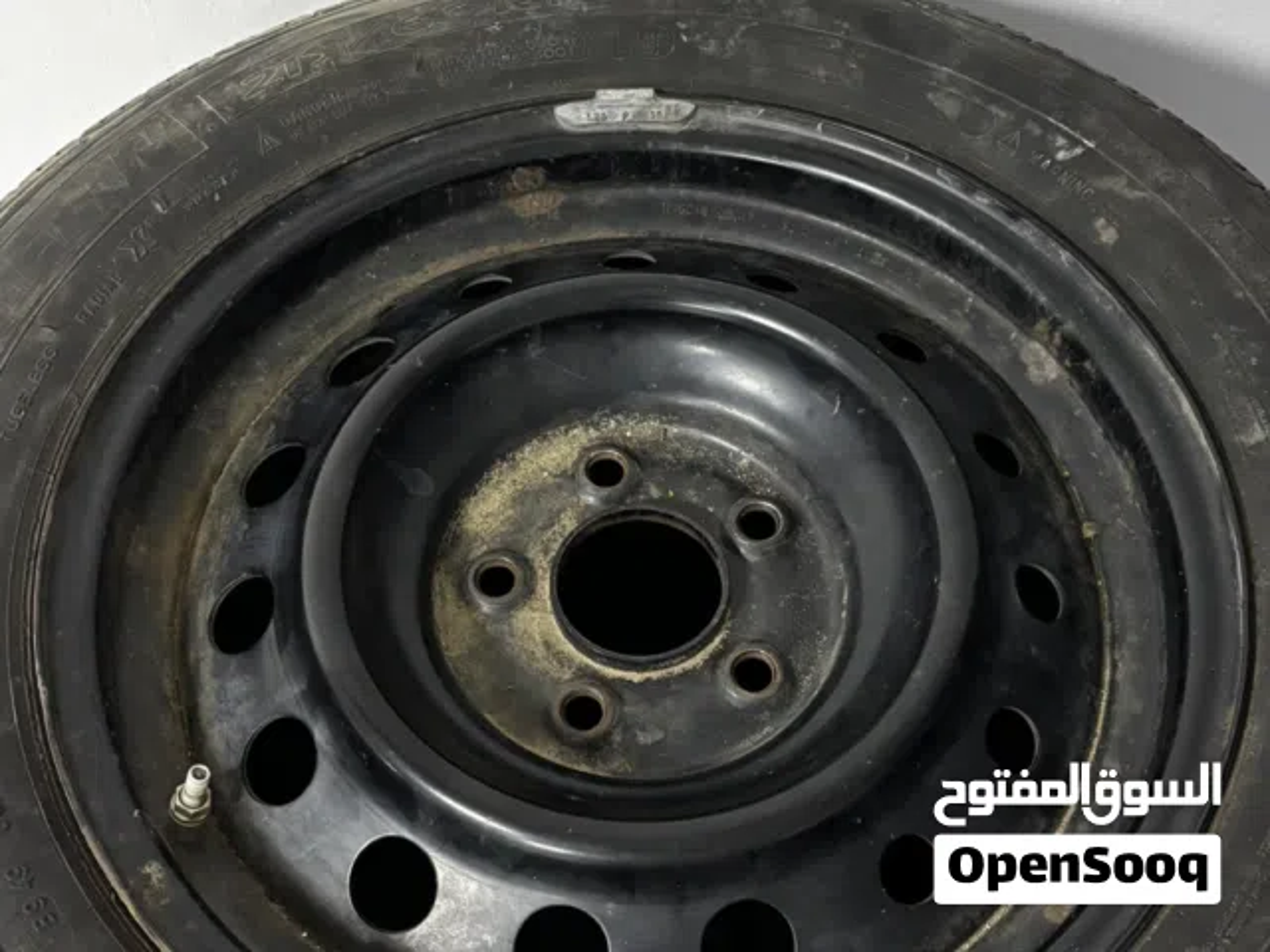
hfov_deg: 67.3
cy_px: 476
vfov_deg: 53.1
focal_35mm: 26
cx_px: 635
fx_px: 954
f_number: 1.6
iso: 500
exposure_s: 1/50
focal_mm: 5.96
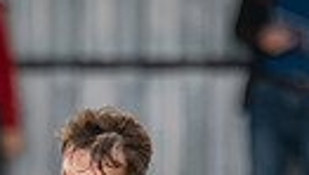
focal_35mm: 3982
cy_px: 395
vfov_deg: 0.3
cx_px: -141
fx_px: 32660
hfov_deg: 0.5
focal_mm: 270
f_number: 2.8
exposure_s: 1/1250
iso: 450
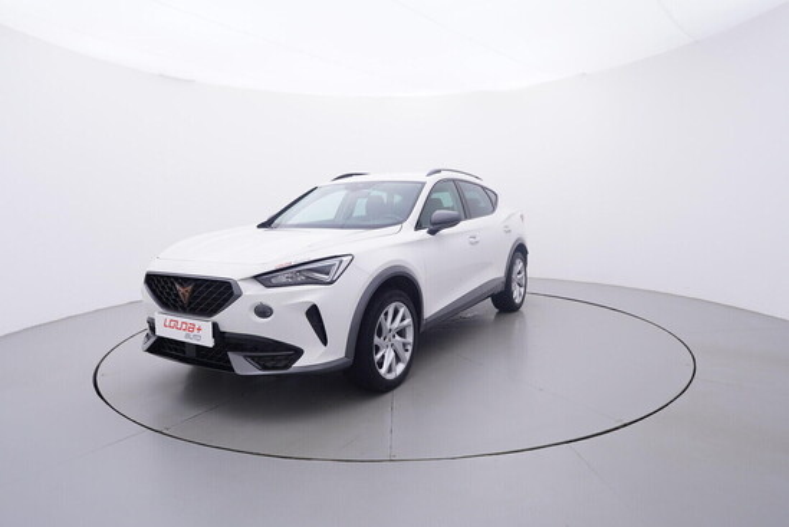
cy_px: 264
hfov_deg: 77.3
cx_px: 394
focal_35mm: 22
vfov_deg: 56.2
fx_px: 494
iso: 200
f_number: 5
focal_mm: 15
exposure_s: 1/80
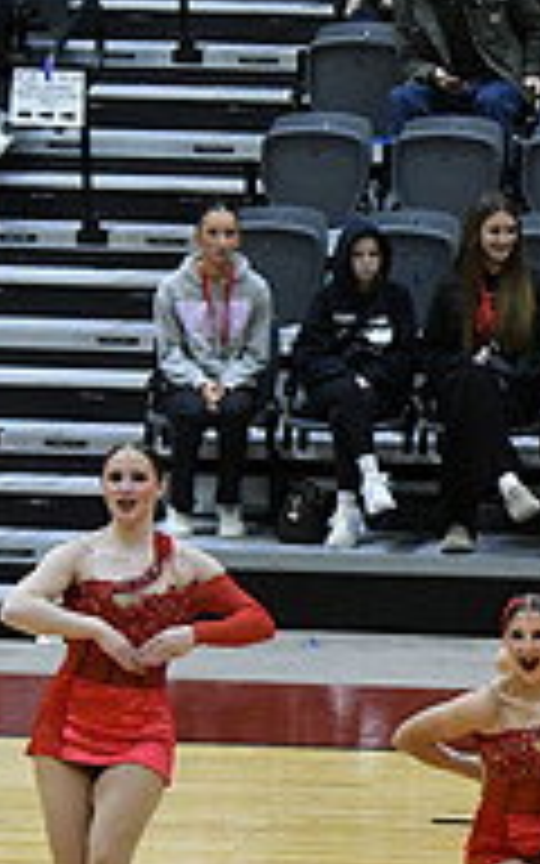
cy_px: 713
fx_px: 7606
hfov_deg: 4.0
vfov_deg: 6.5
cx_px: 1264
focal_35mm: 323
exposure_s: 1/500
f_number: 4
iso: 5000
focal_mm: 70
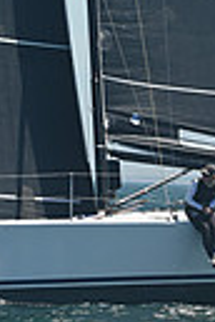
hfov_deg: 3.3
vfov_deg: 4.9
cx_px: 136
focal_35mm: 413
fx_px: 3700
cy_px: -349
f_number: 8
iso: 320
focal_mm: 92
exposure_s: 1/1000
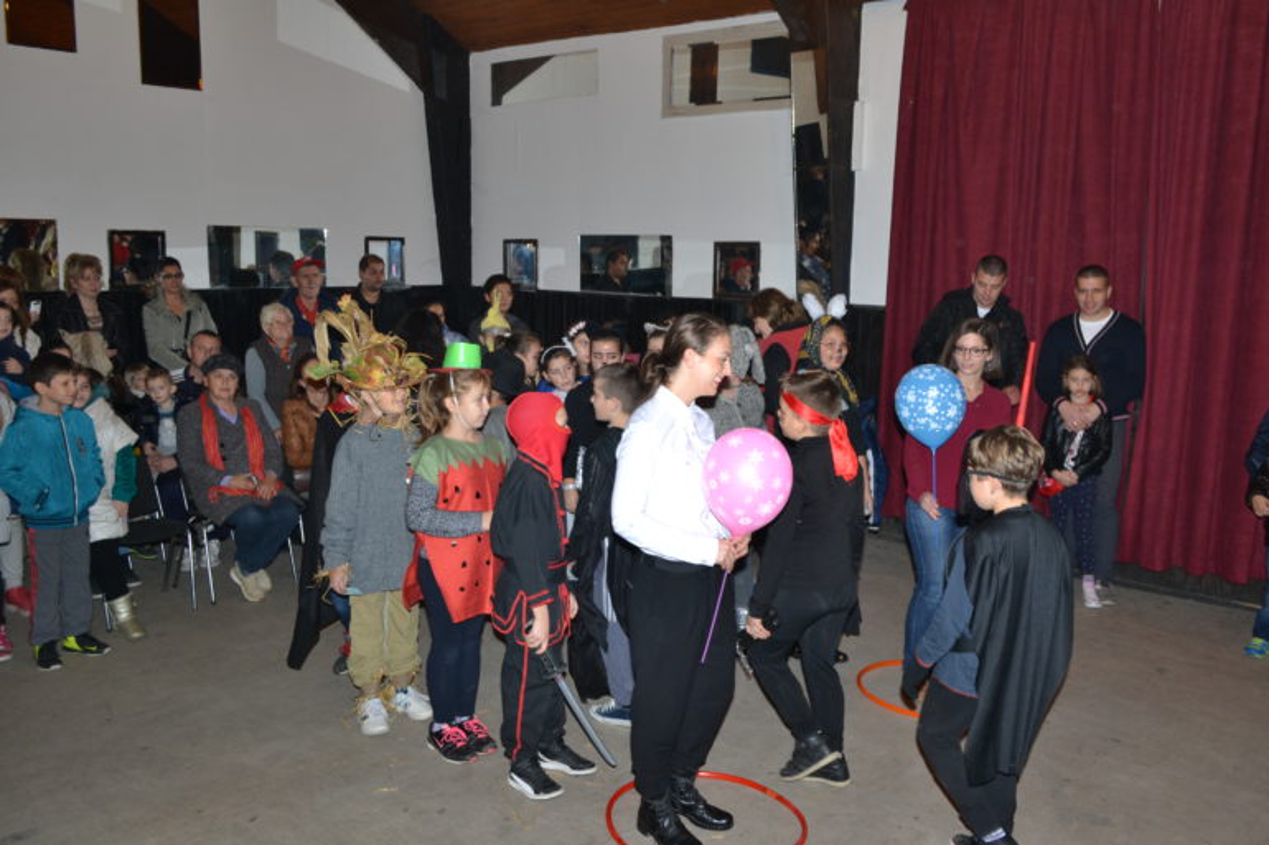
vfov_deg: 43.6
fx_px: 1057
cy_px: 422
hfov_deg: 61.9
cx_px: 634
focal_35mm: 30
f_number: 6.3
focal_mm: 20
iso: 400
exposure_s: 1/60
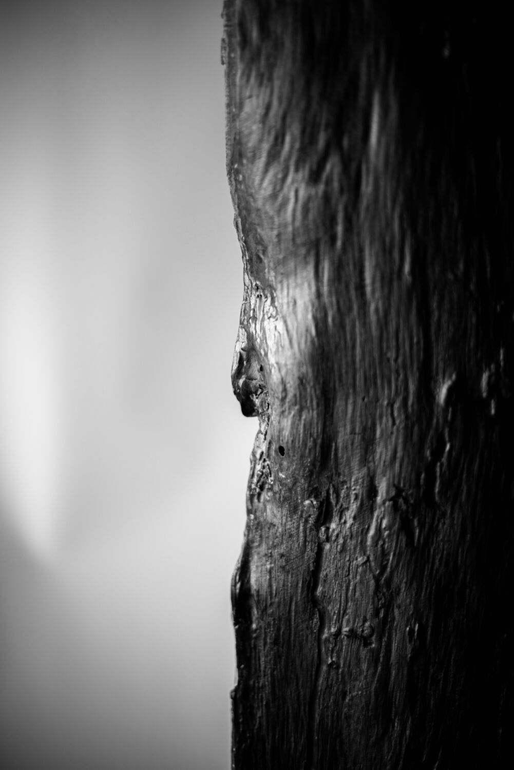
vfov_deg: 39.6
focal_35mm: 50
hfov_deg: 27.0
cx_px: 257
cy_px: 385
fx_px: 1070
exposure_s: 1/320
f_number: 1.4
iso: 100
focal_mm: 50
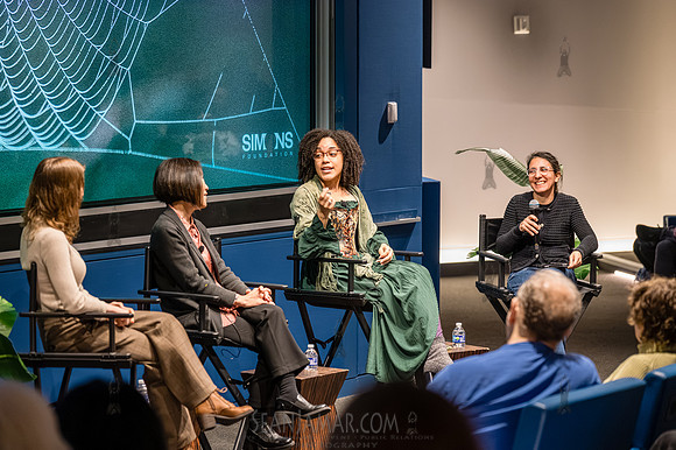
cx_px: 338
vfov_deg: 11.4
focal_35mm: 121
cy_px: 225
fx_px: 2263
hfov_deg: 17.0
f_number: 3.5
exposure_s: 1/160
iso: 5000
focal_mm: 119
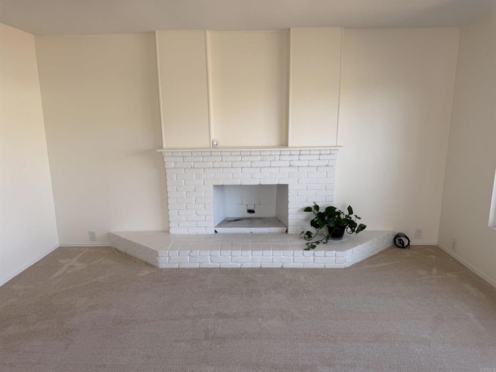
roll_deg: +1.1
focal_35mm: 24
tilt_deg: -10.9
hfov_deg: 71.6
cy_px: 186
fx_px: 344
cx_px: 248
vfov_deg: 56.8
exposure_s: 1/121
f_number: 1.78
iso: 50
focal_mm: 6.76
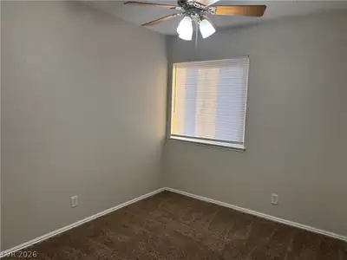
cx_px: 174
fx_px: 261
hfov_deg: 67.3
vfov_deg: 53.1
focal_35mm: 26
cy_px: 130
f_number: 1.6
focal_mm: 5.96
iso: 80
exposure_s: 1/120
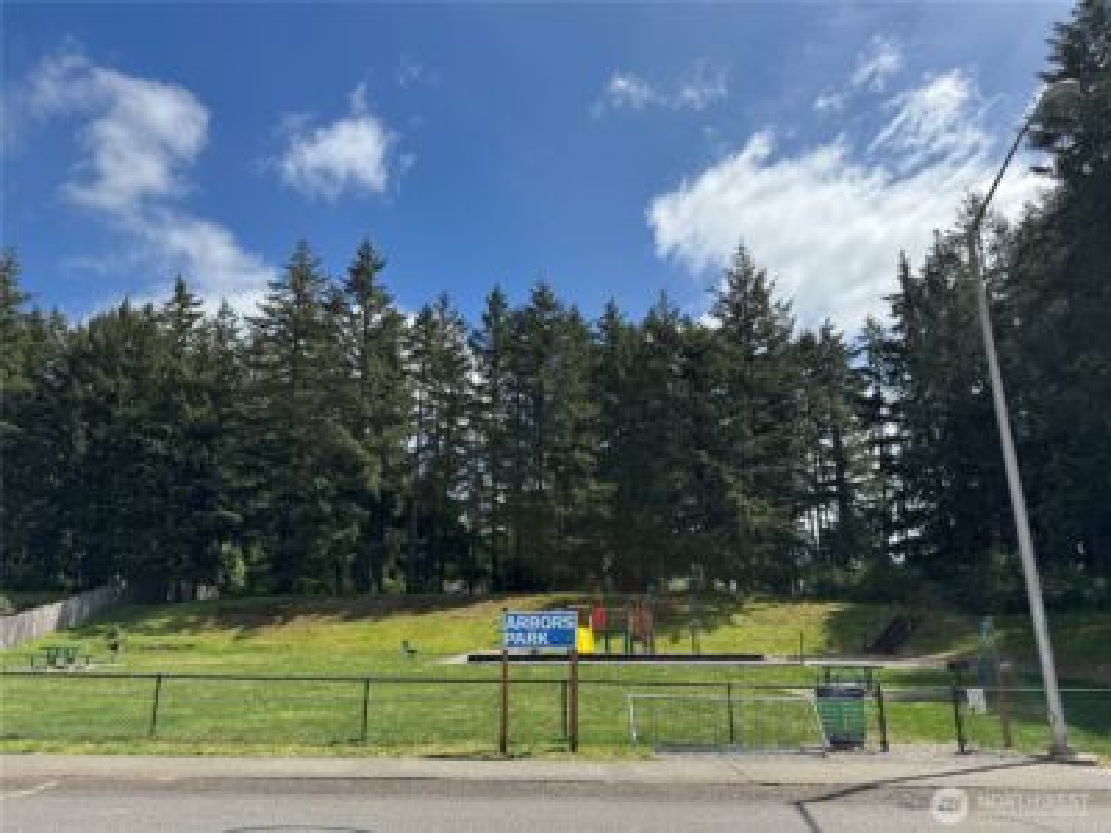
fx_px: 770
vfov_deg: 56.8
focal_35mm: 24
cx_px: 556
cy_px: 416
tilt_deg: +15.8
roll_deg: -0.4
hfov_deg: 71.6
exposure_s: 1/4608
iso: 80
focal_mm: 6.76
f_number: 1.78
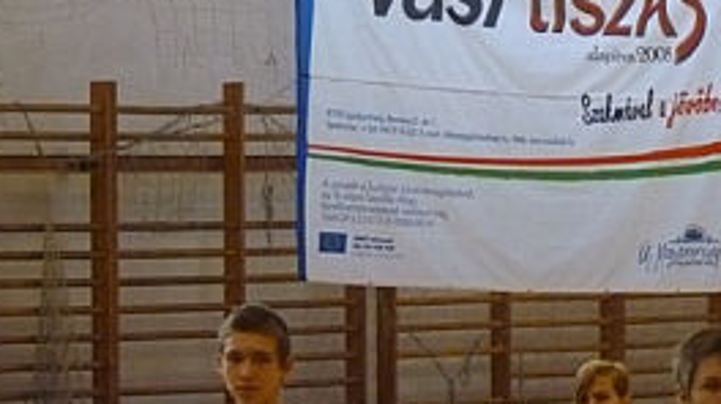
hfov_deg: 8.6
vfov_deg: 4.9
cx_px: 595
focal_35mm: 249
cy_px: 377
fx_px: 4757
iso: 800
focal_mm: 23.7
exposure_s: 1/160
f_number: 3.6
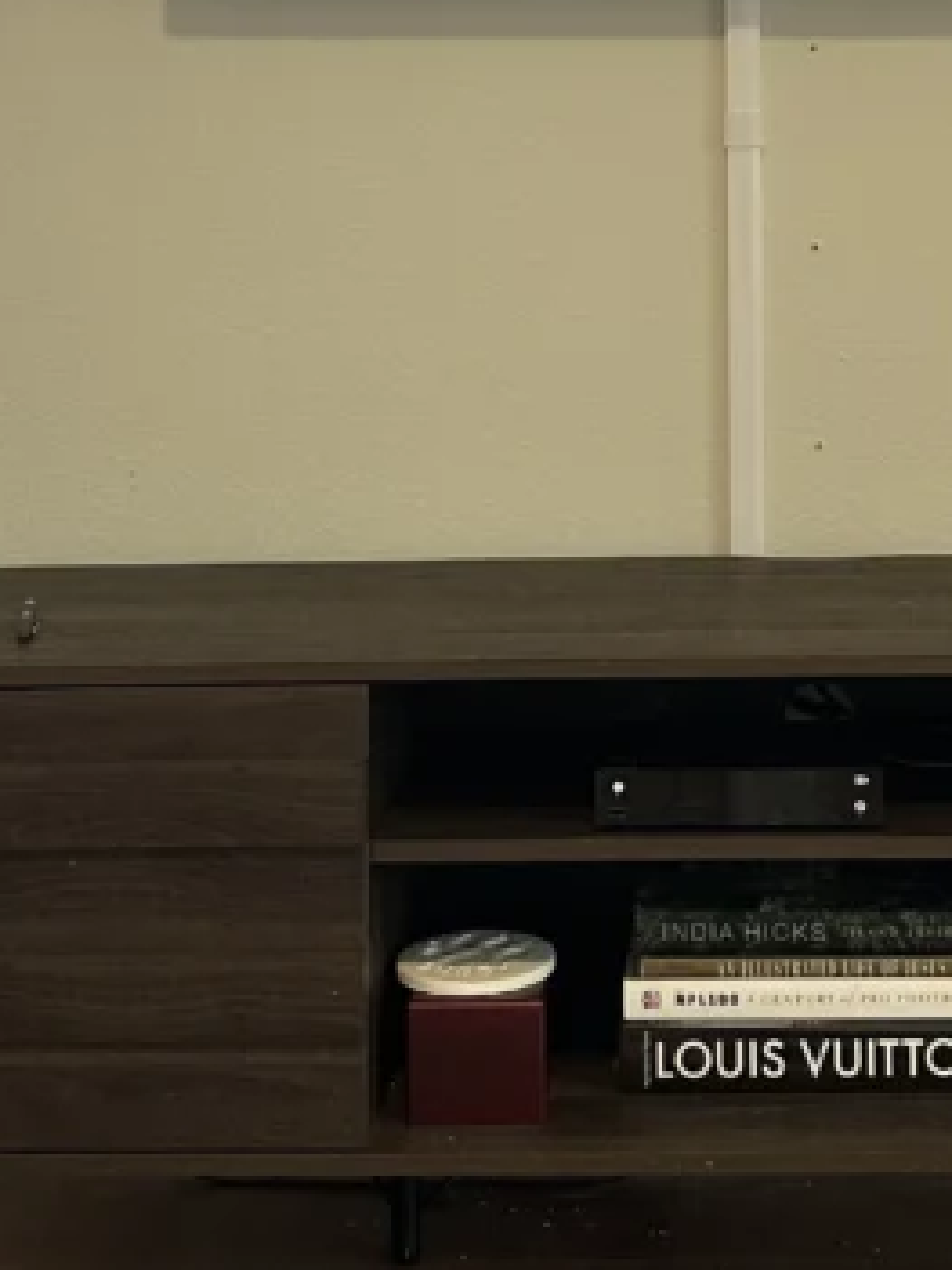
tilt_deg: +1.9
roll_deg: +1.2
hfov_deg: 20.8
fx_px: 2568
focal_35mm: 70
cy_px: 119
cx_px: 746
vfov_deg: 26.8
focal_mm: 6.86
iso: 200
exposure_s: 1/60
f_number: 1.78
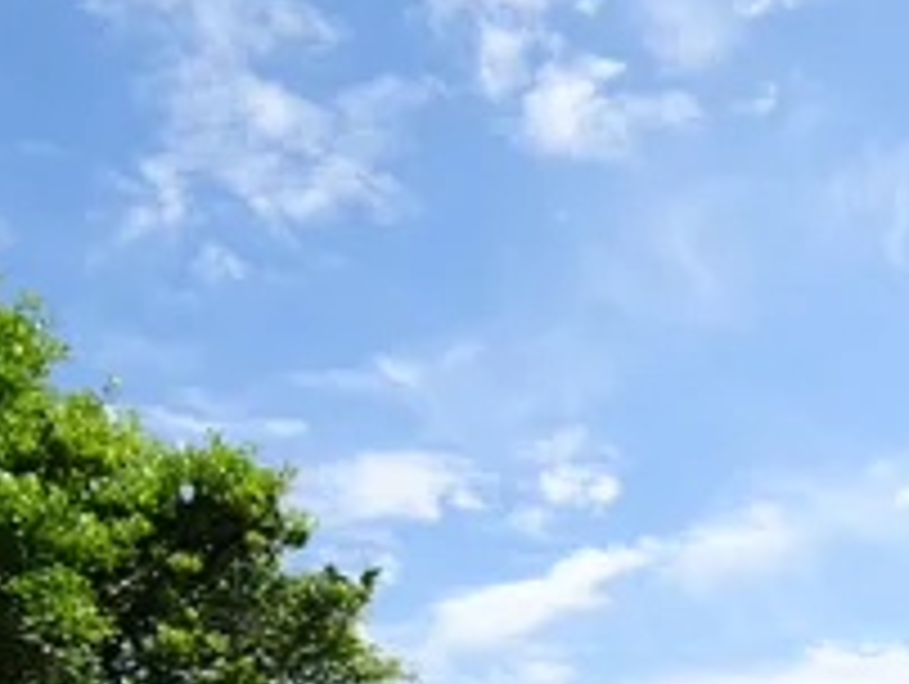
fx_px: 1499
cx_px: 770
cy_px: 765
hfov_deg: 32.5
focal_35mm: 57
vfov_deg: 23.9
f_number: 3.5
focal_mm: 4.1
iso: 80
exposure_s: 1/800
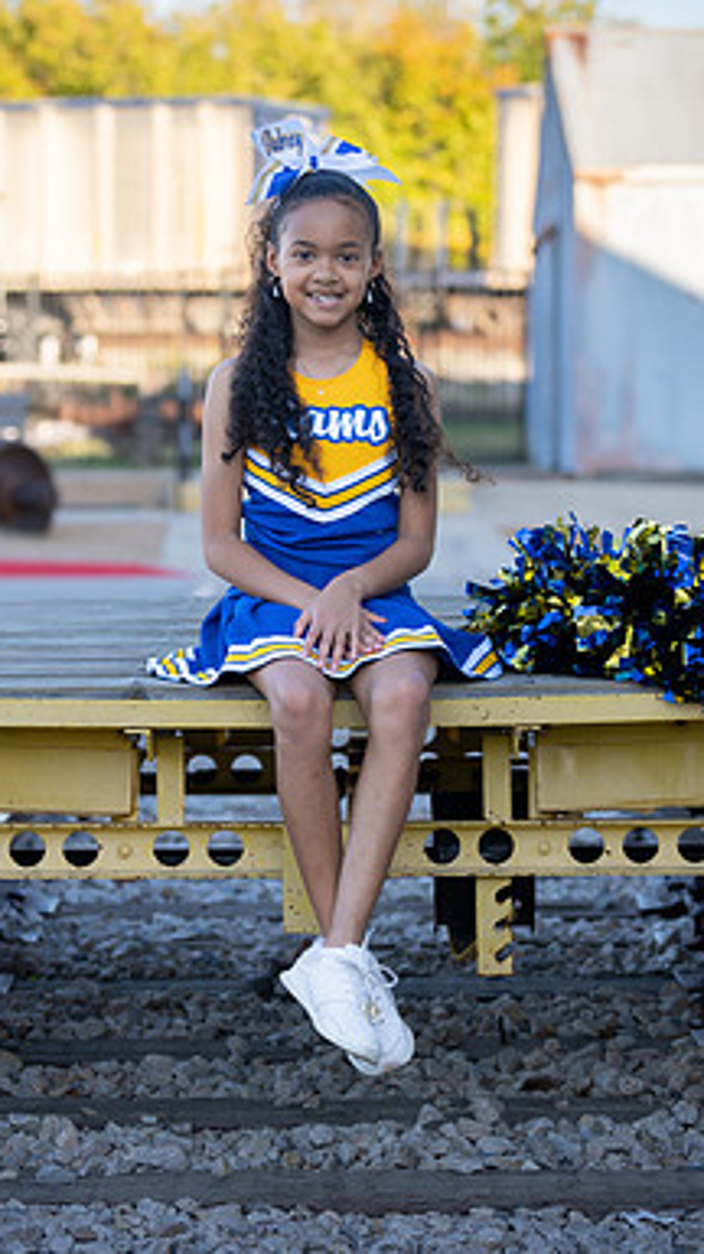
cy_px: 627
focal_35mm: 112
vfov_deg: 19.1
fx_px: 3724
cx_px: 300
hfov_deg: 10.8
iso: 100
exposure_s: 1/320
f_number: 2.8
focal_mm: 70
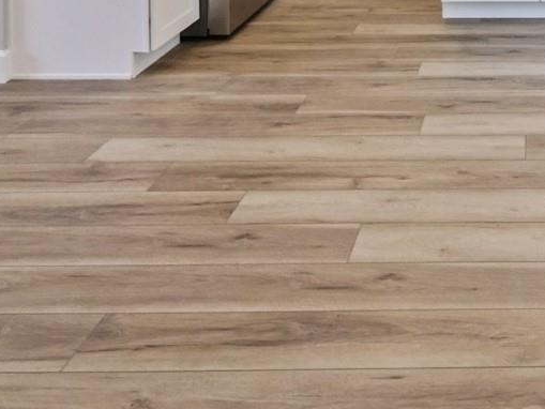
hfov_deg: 38.2
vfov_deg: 24.7
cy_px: -217
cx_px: 543
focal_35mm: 44
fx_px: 693
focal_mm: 7
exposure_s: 1/60
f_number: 4
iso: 800
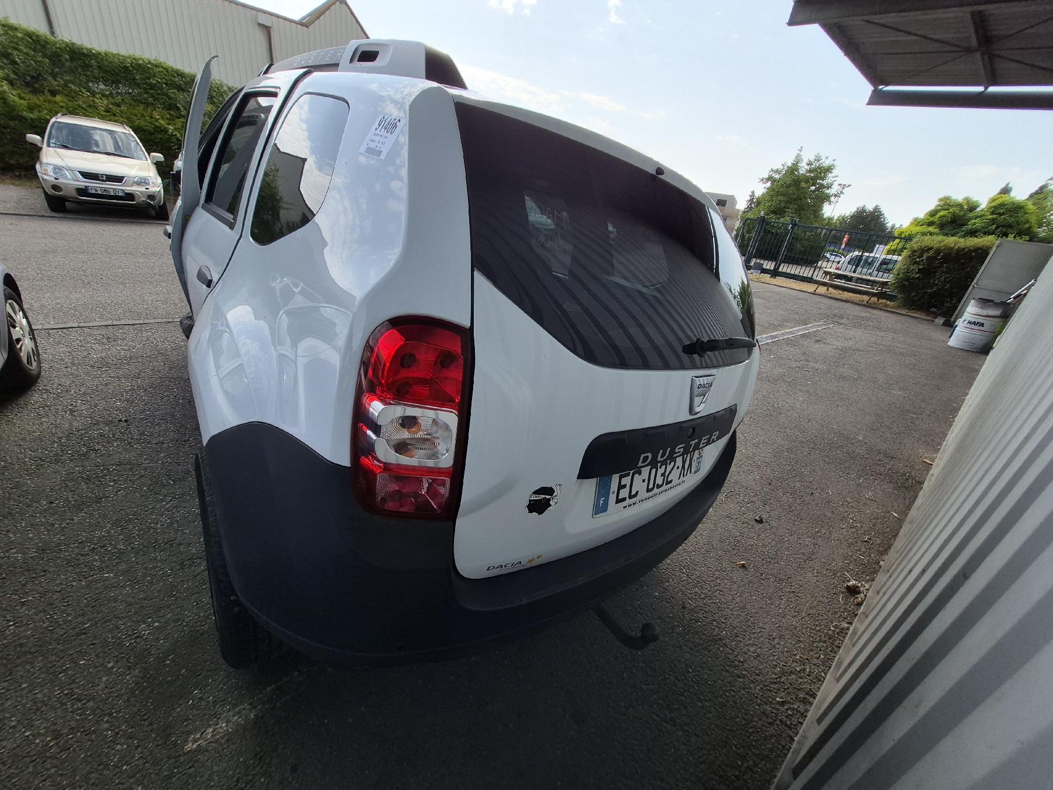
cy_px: 395
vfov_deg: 89.9
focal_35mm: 13
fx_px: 395
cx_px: 526
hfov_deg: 106.2
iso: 40
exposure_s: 1/1429
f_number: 2.2
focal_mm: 1.74
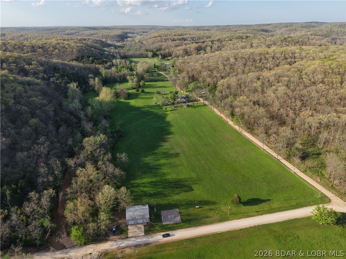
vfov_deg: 56.8
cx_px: 173
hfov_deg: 71.6
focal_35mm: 24
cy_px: 130
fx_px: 240
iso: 270
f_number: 1.8
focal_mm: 8.67
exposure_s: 1/3200
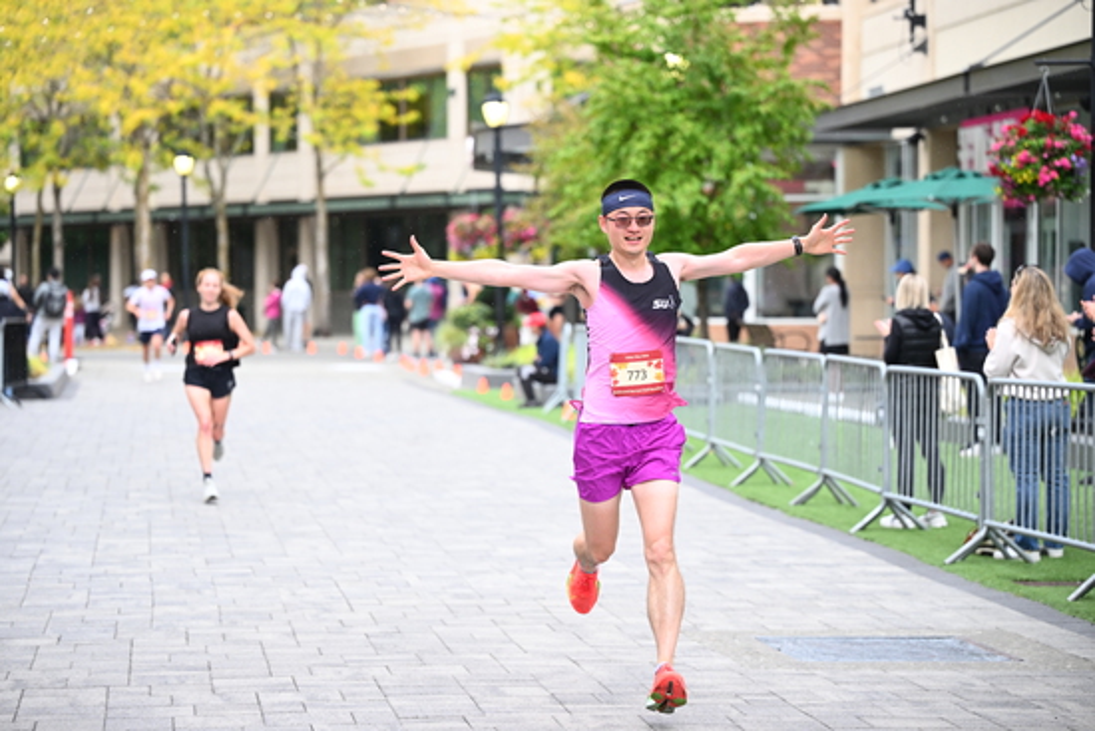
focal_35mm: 103
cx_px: 548
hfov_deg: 19.8
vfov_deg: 13.3
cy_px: 366
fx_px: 3134
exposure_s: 1/1250
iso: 1250
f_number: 2.8
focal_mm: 103
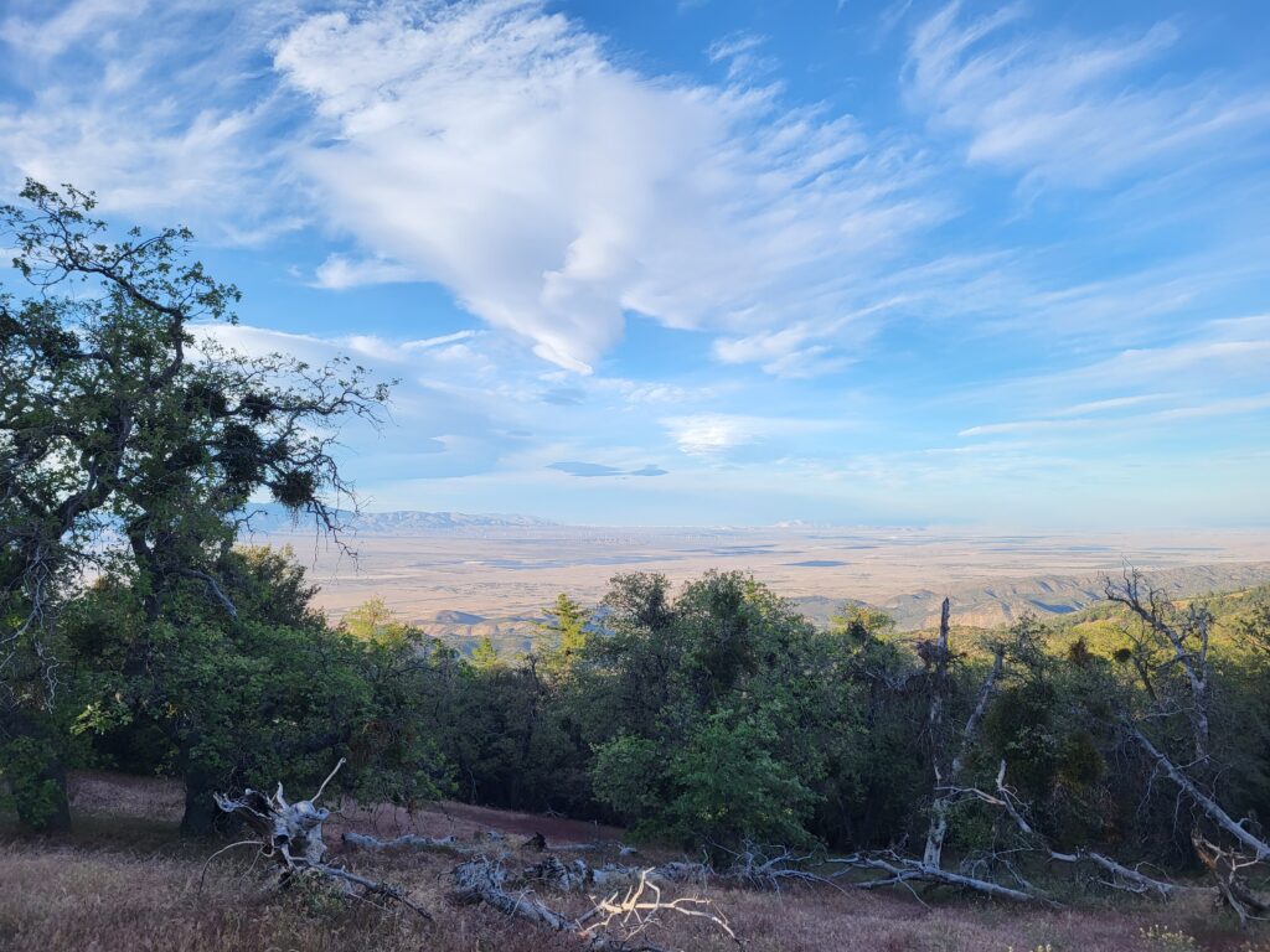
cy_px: 476
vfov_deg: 53.1
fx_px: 954
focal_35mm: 26
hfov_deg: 67.3
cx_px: 635
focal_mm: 5.4
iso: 40
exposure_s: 1/1160
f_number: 1.8
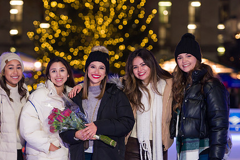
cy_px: 95
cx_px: 89
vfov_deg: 8.3
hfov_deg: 12.4
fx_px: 1100
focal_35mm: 165
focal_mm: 116
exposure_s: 1/200
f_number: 3.2
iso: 2000
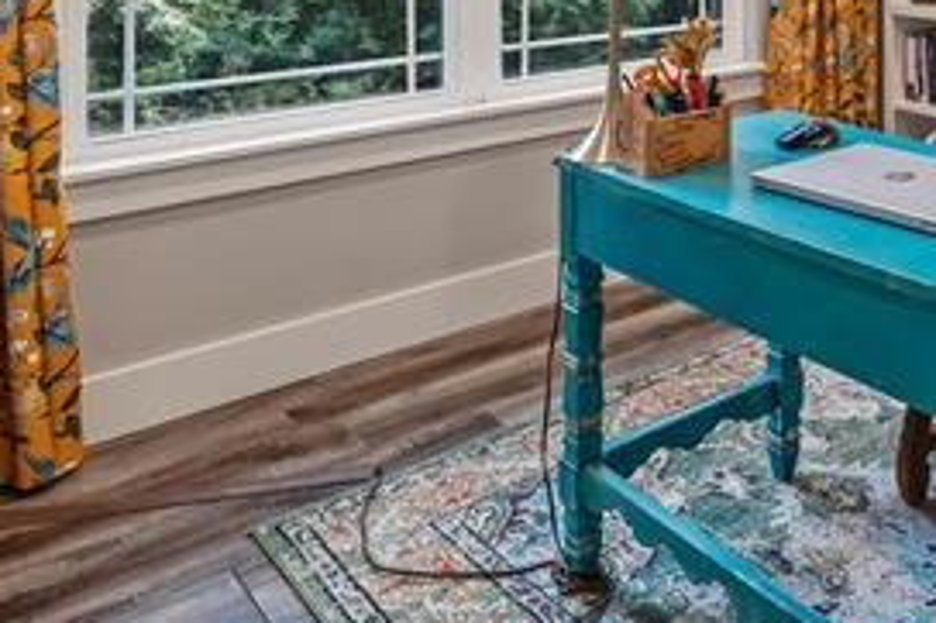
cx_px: 991
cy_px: -83
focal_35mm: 40
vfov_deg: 29.6
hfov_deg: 40.6
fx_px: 1039
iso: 800
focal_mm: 17
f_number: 8
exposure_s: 1/25
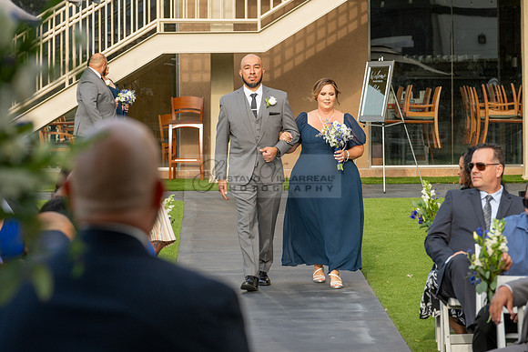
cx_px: 264
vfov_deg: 8.1
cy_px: 176
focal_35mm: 170
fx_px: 2494
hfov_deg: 12.1
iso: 400
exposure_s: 1/400
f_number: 6.3
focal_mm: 170
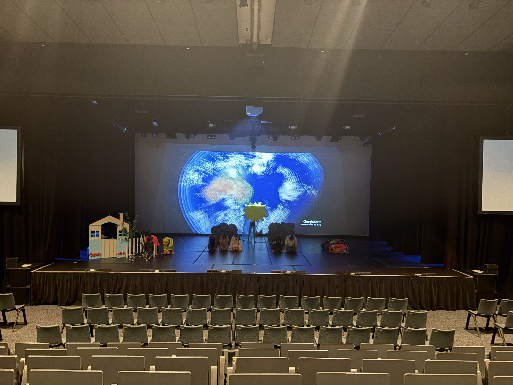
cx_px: 256
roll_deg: -0.8
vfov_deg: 53.1
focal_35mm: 26
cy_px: 192
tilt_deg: +1.8
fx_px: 385
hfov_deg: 67.3
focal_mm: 5.96
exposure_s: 1/9
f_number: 1.6
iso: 1250
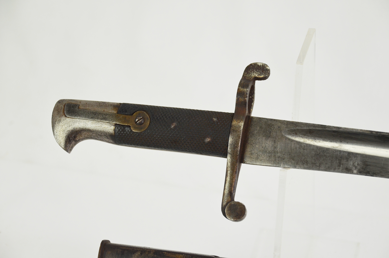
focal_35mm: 105
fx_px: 1132
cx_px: 194
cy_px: 129
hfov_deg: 19.5
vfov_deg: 13.0
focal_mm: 70
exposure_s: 1/250
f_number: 5.3
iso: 450
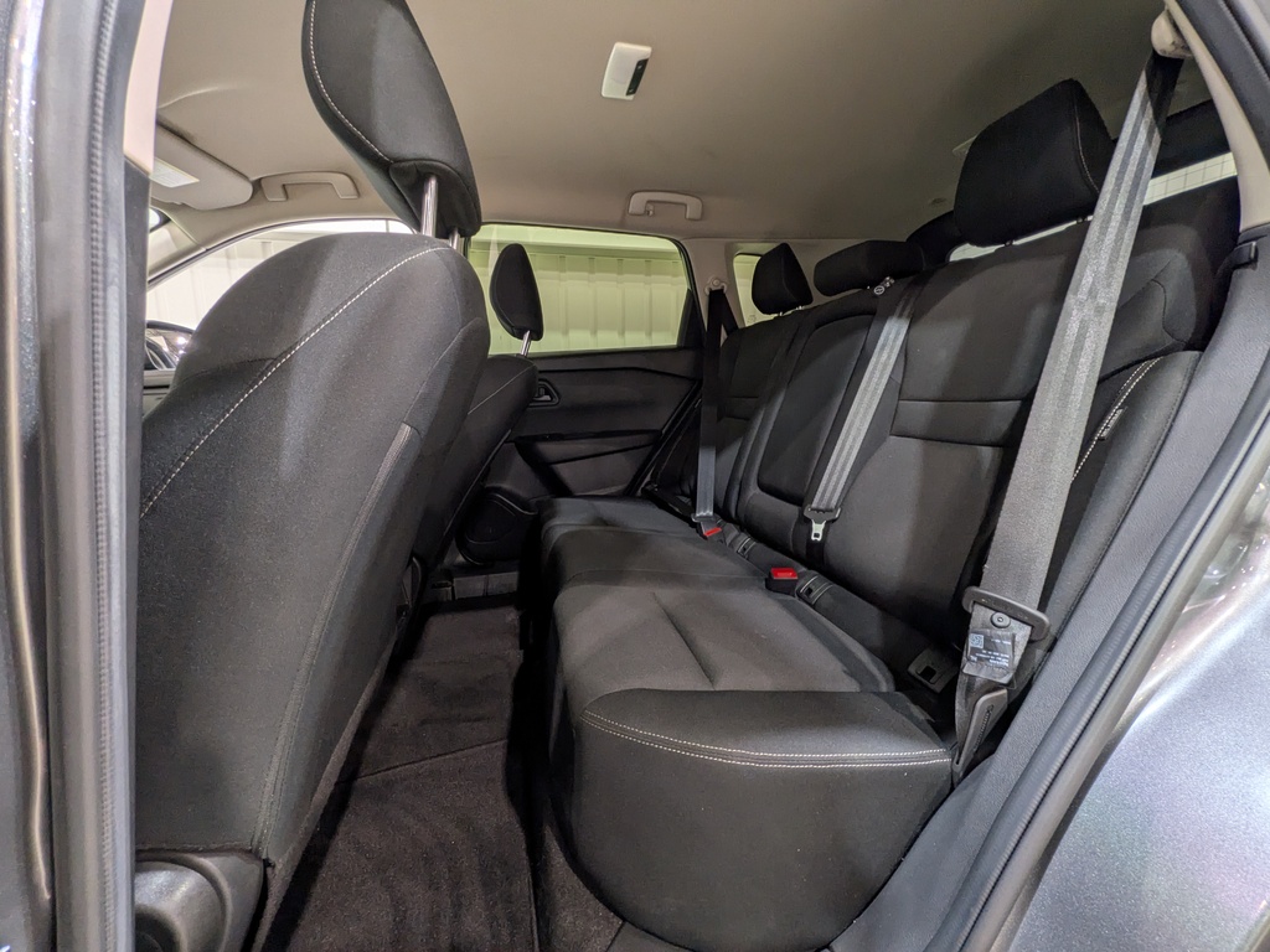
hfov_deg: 102.1
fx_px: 514
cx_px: 635
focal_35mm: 14
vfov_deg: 85.7
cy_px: 476
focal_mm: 1.83
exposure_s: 1/24
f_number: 2.2
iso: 90
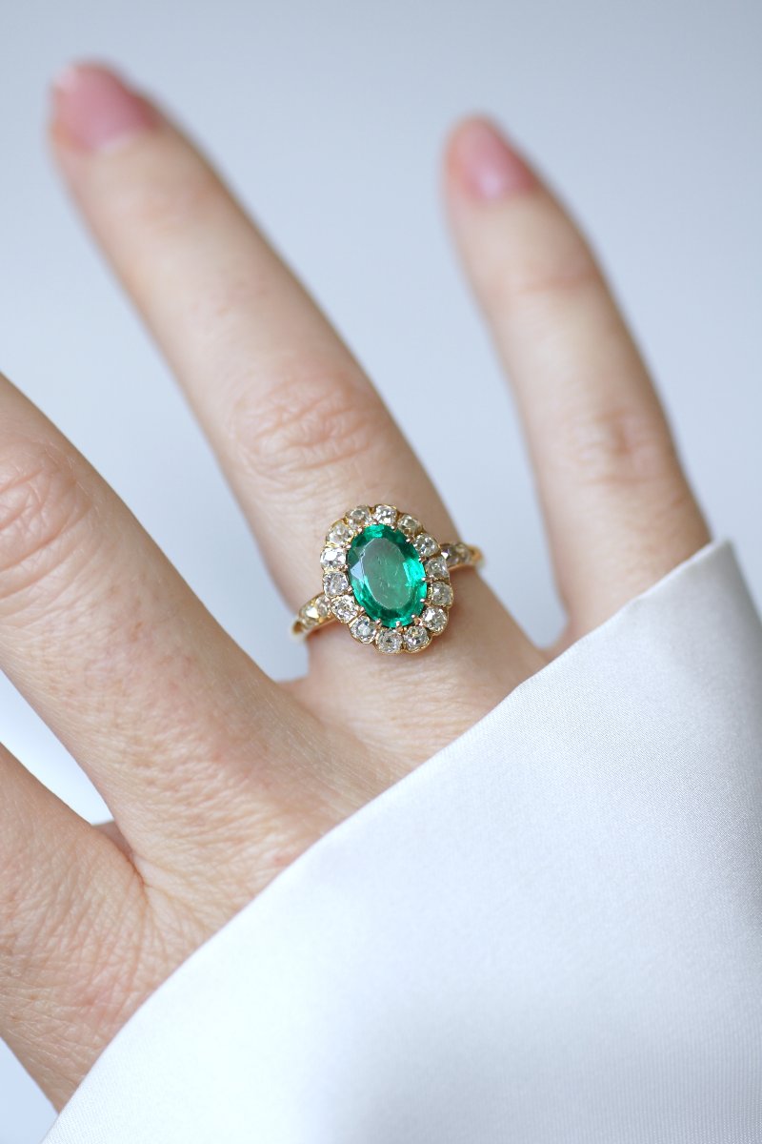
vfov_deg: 19.5
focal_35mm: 105
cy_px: 572
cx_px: 381
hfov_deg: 13.0
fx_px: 3333
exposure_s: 1/125
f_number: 2.8
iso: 200
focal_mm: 70
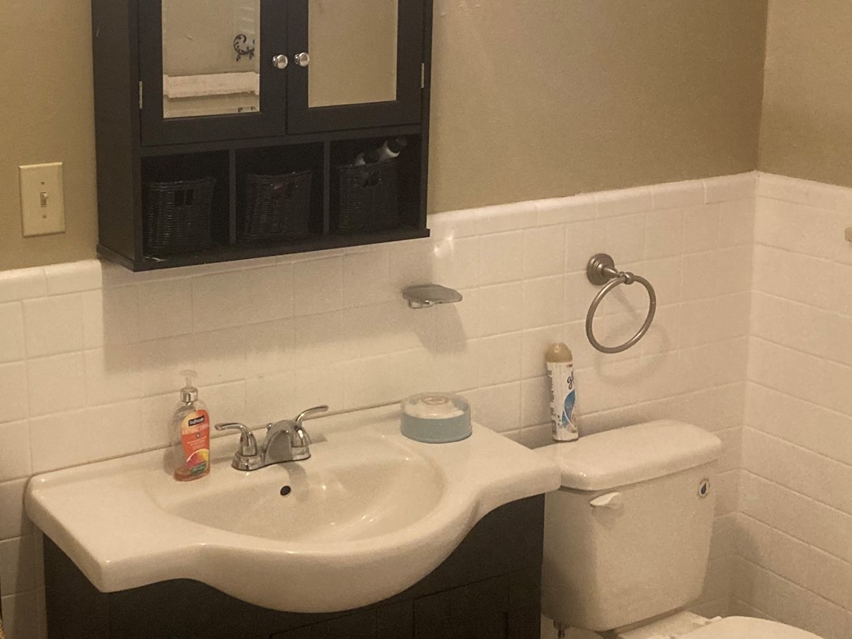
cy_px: 235
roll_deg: +1.6
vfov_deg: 26.5
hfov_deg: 34.1
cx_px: 195
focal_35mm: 55
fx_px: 1354
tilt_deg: -11.5
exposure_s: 1/60
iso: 320
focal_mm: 3.99
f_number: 1.8
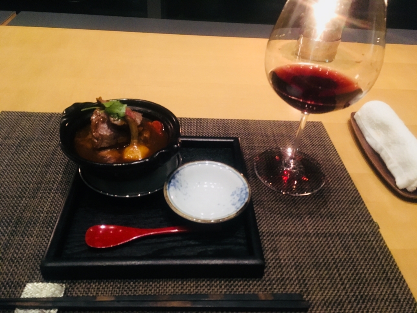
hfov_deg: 61.7
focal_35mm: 29
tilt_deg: -38.3
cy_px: 156
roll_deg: -5.7
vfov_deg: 48.2
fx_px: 349
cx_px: 208
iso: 400
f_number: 2.2
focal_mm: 4.15
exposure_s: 1/15
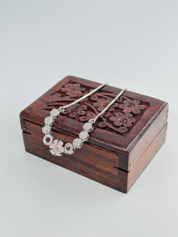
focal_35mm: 49
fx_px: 336
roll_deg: +0.3
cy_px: 119
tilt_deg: -36.2
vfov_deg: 38.9
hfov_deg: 29.7
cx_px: 91
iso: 80
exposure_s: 1/612
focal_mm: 6.86
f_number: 1.78
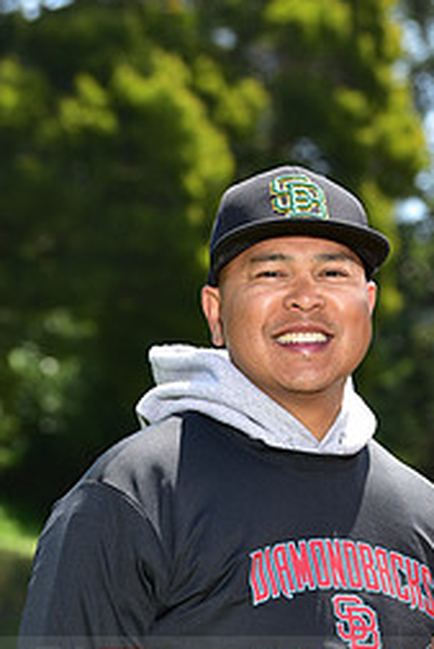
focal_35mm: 229
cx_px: 369
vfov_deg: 8.9
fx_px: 4135
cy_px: 672
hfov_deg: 6.0
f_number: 5
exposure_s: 1/200
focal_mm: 100
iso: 80
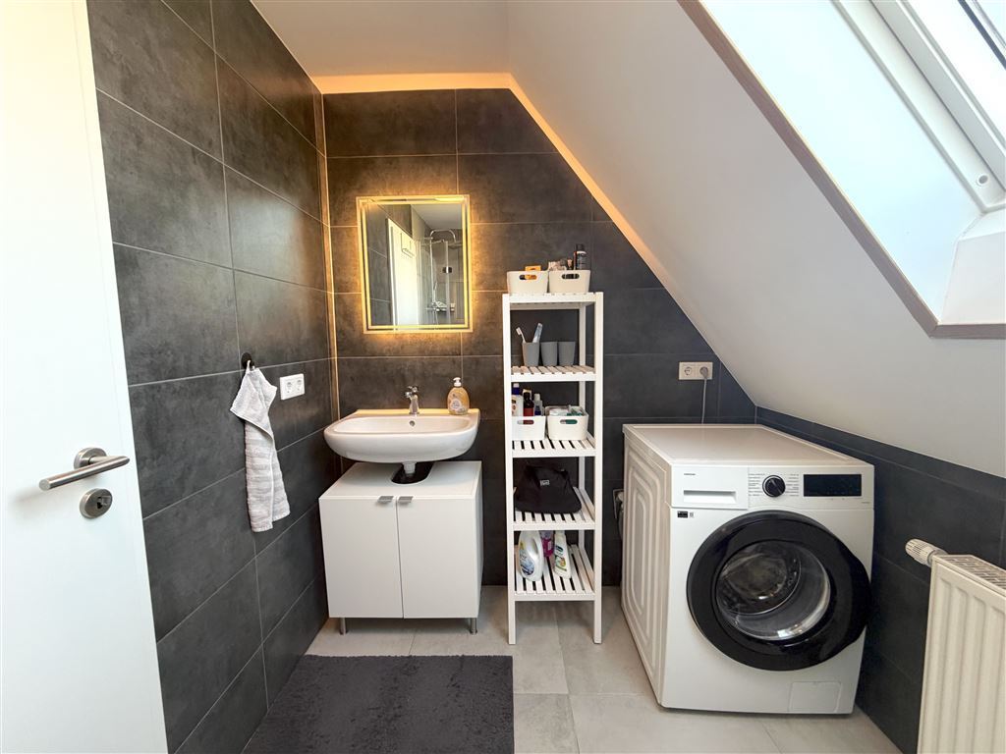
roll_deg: +1.1
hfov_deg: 102.1
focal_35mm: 14
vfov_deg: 85.7
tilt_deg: -4.9
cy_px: 377
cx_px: 503
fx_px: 407
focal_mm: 2.22
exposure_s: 1/100
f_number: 2.2
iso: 250
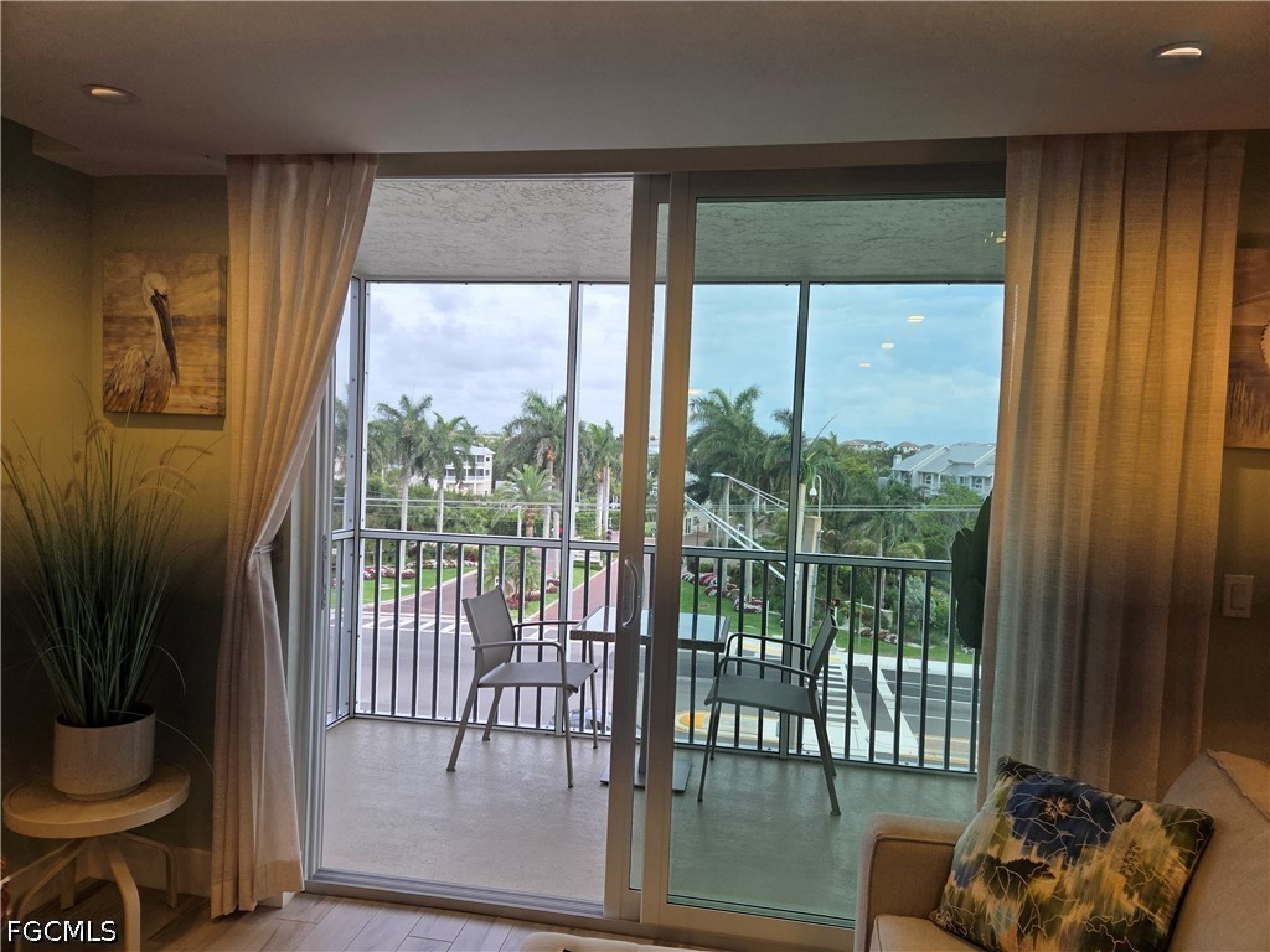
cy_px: 476
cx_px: 635
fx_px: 844
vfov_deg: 58.9
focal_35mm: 23
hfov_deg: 73.9
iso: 80
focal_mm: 5.4
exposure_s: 1/612
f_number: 1.8
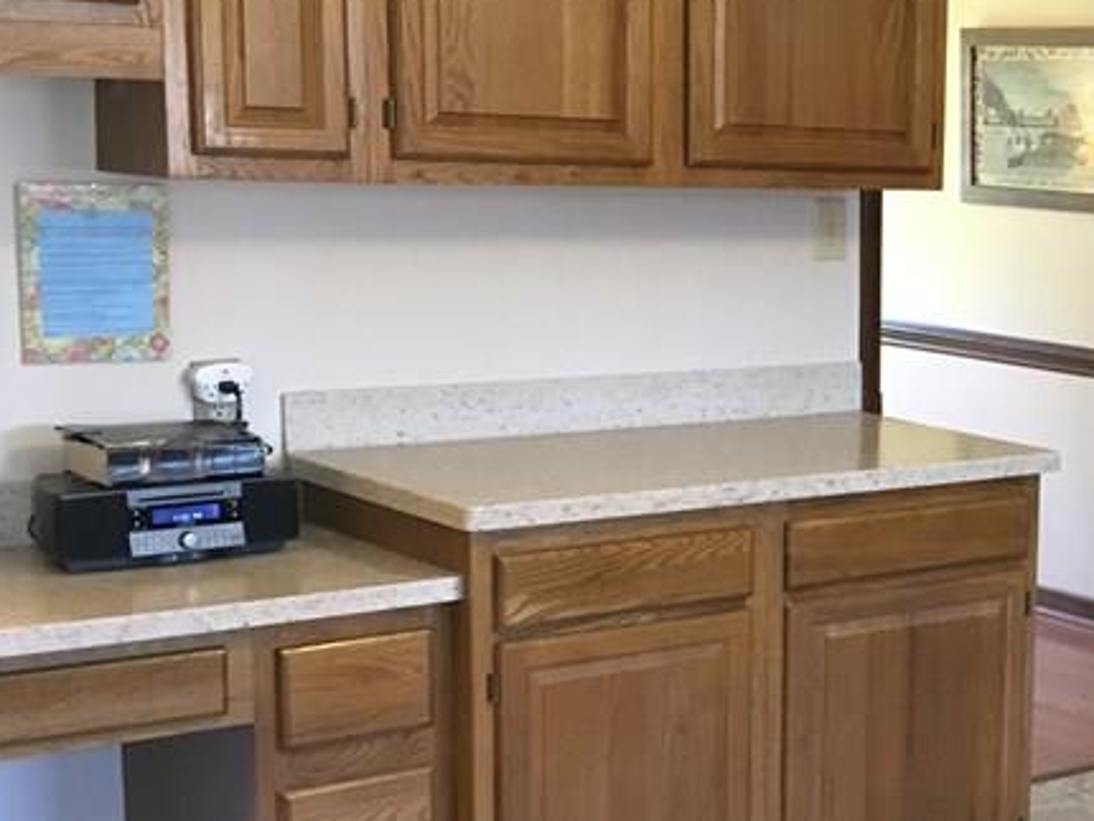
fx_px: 2182
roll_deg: -2.4
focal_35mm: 69
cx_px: 1170
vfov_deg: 21.3
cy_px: 491
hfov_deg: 26.2
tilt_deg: -8.1
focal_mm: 4.15
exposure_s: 1/15
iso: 200
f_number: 2.2
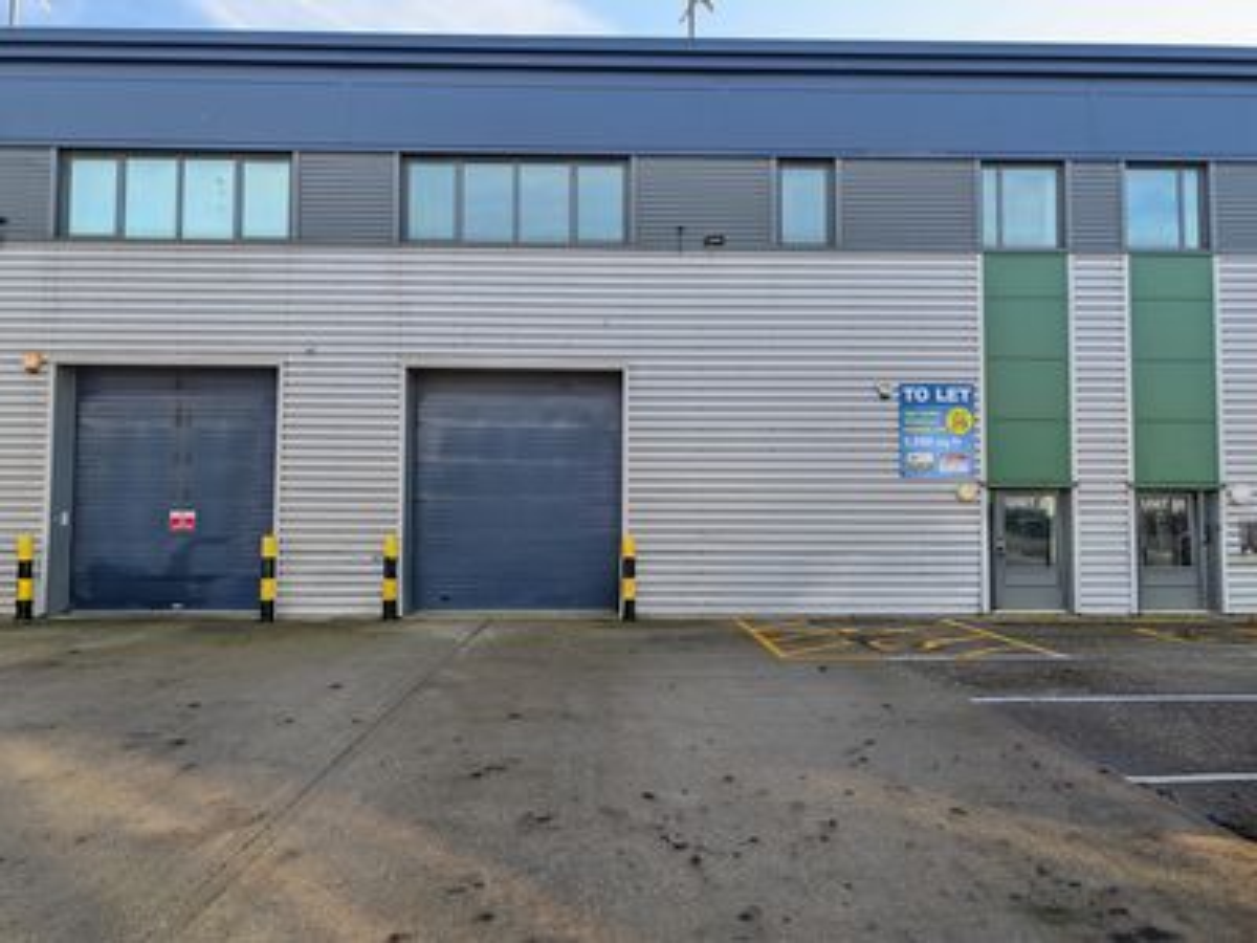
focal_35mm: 24
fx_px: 872
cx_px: 628
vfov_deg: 56.8
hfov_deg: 71.6
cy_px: 472
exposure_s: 1/286
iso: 17
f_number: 1.68
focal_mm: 6.9
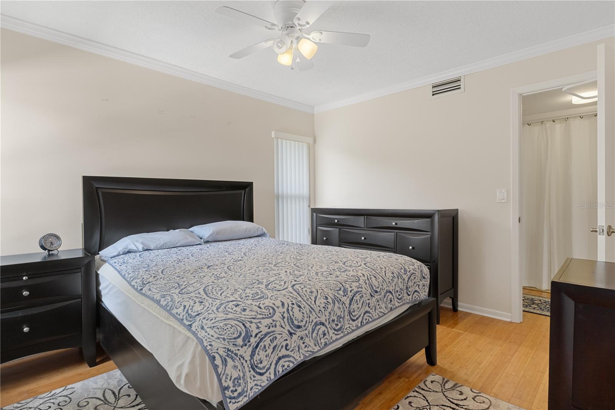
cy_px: 205
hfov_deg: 90.0
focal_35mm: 18
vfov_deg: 67.4
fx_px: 307
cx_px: 308
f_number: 8
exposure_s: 1/8
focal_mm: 12
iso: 320
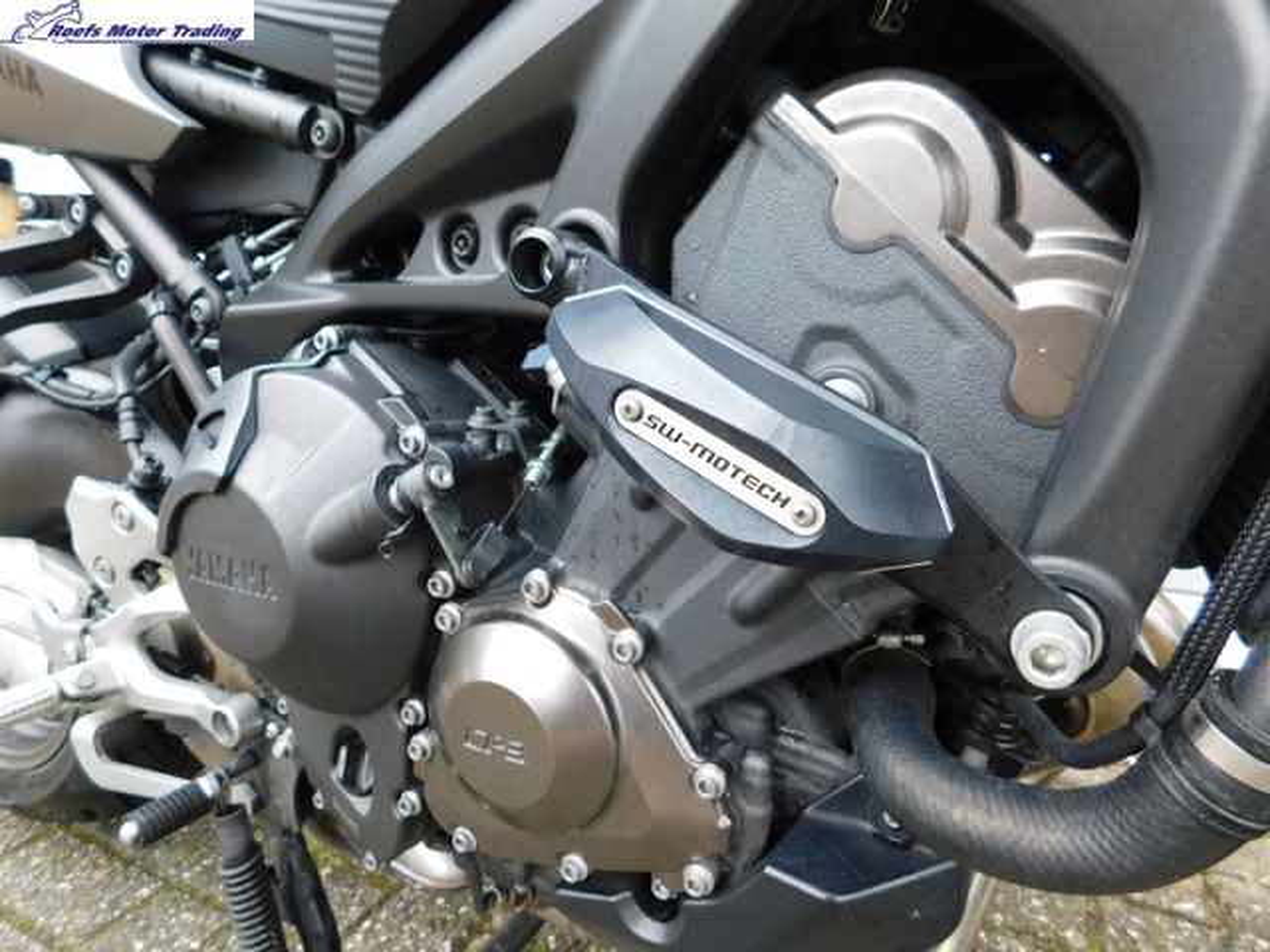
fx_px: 844
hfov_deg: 73.9
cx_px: 635
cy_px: 476
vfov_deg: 58.9
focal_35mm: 23
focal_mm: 4
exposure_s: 1/50
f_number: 3
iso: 125
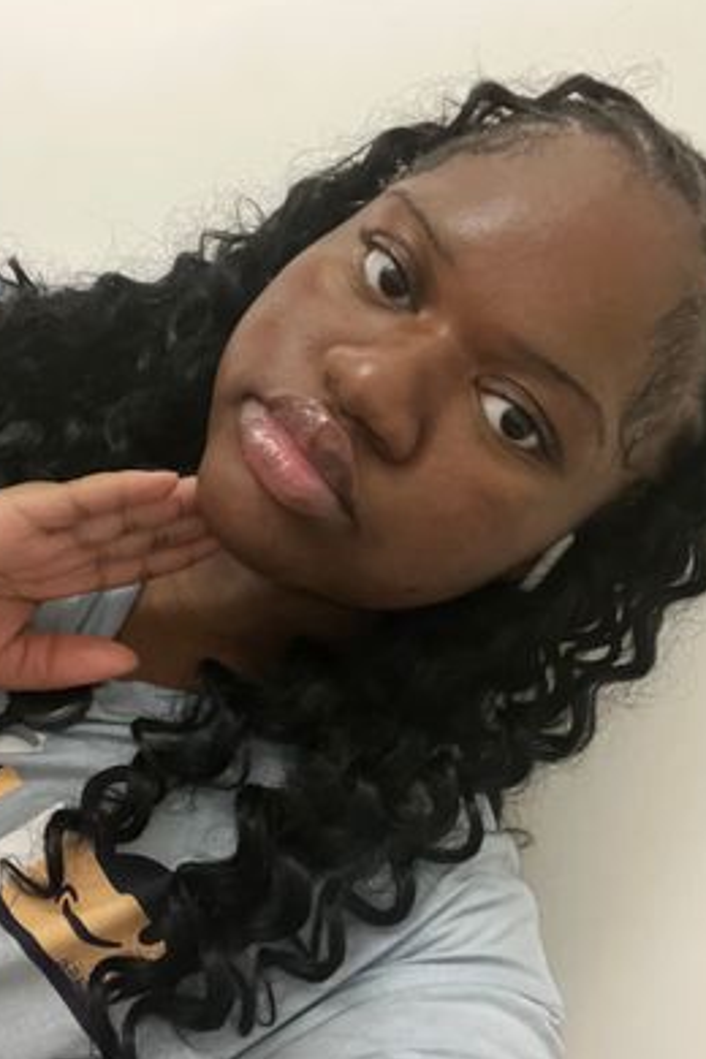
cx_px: 323
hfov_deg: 41.1
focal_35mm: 32
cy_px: 527
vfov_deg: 58.7
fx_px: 941
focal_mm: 2.71
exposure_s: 1/15
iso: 1250
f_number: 2.2
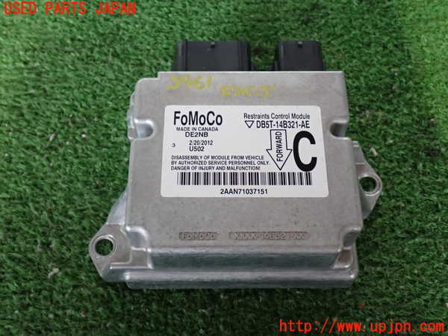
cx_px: 224
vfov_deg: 35.1
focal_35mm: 41
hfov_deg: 45.8
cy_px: 168
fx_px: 531
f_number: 2.8
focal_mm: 7.31
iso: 500
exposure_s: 1/40
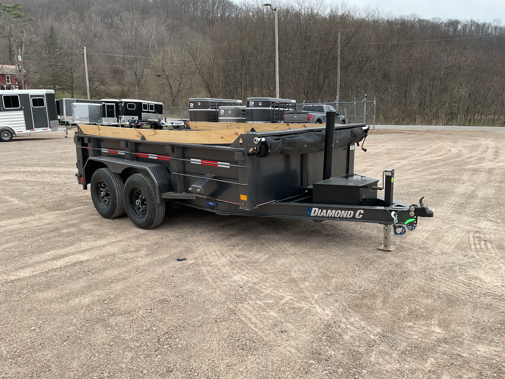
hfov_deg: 61.7
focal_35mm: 29
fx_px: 423
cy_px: 190
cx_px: 252
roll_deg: -0.1
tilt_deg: -11.6
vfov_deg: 48.2
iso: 16
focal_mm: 3
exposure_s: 1/627
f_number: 1.8
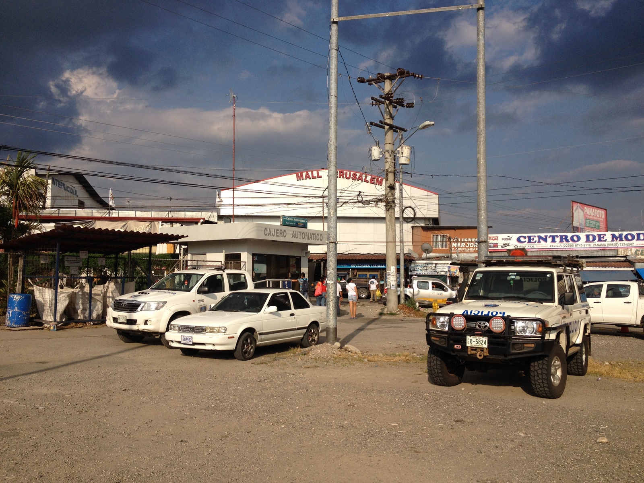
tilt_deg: +2.1
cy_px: 242
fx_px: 651
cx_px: 322
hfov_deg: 52.6
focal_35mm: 35
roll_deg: +0.2
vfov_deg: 40.7
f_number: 2.4
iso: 50
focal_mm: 4.28
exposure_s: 1/2513
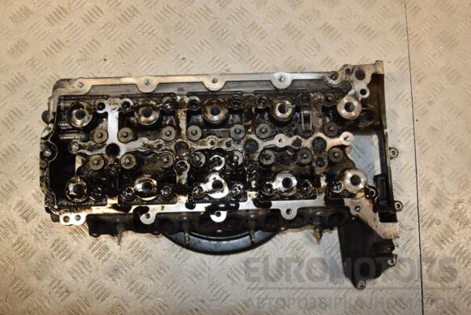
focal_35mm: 33
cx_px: 229
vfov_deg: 40.6
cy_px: 162
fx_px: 426
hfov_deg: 57.9
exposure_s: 1/200
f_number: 11
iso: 800
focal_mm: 21
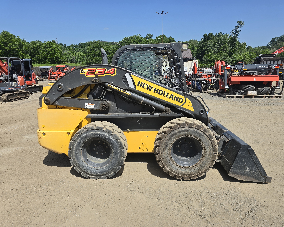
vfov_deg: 58.8
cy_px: 113
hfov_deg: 70.3
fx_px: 202
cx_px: 145
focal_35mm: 24
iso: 12
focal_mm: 6.3
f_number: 1.7
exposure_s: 1/892
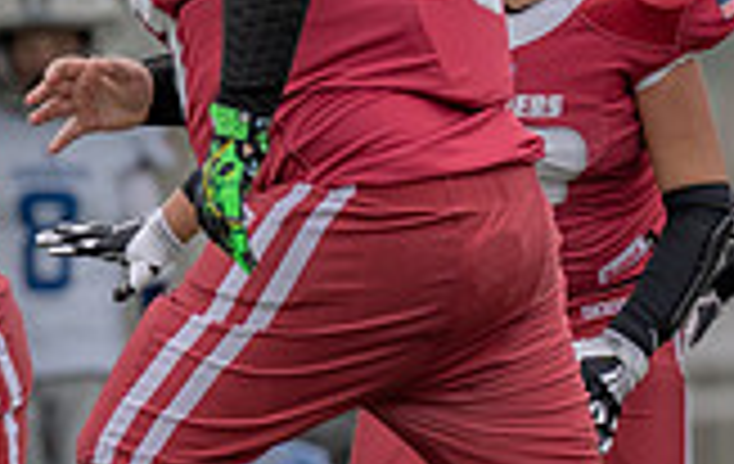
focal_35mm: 1183
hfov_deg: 1.8
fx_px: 23738
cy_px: 119
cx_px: -372
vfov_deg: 1.1
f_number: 2.8
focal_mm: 200
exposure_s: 1/1250
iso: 200
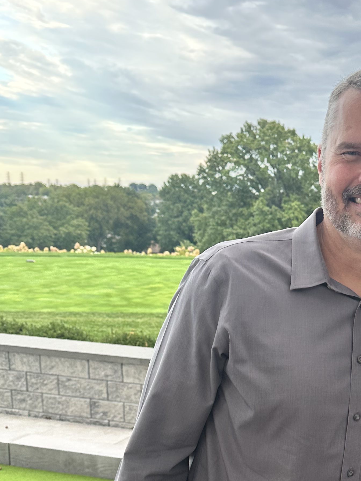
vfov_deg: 34.3
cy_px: 396
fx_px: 751
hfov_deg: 25.6
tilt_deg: -15.6
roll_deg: -2.4
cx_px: 367
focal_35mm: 54
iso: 80
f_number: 1.78
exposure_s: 1/289
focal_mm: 6.86
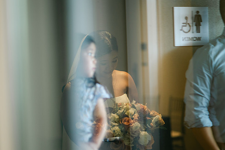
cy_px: 82
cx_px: 118
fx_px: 600
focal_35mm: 96
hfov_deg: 21.2
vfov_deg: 14.3
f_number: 1.8
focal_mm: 85
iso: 640
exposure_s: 1/250
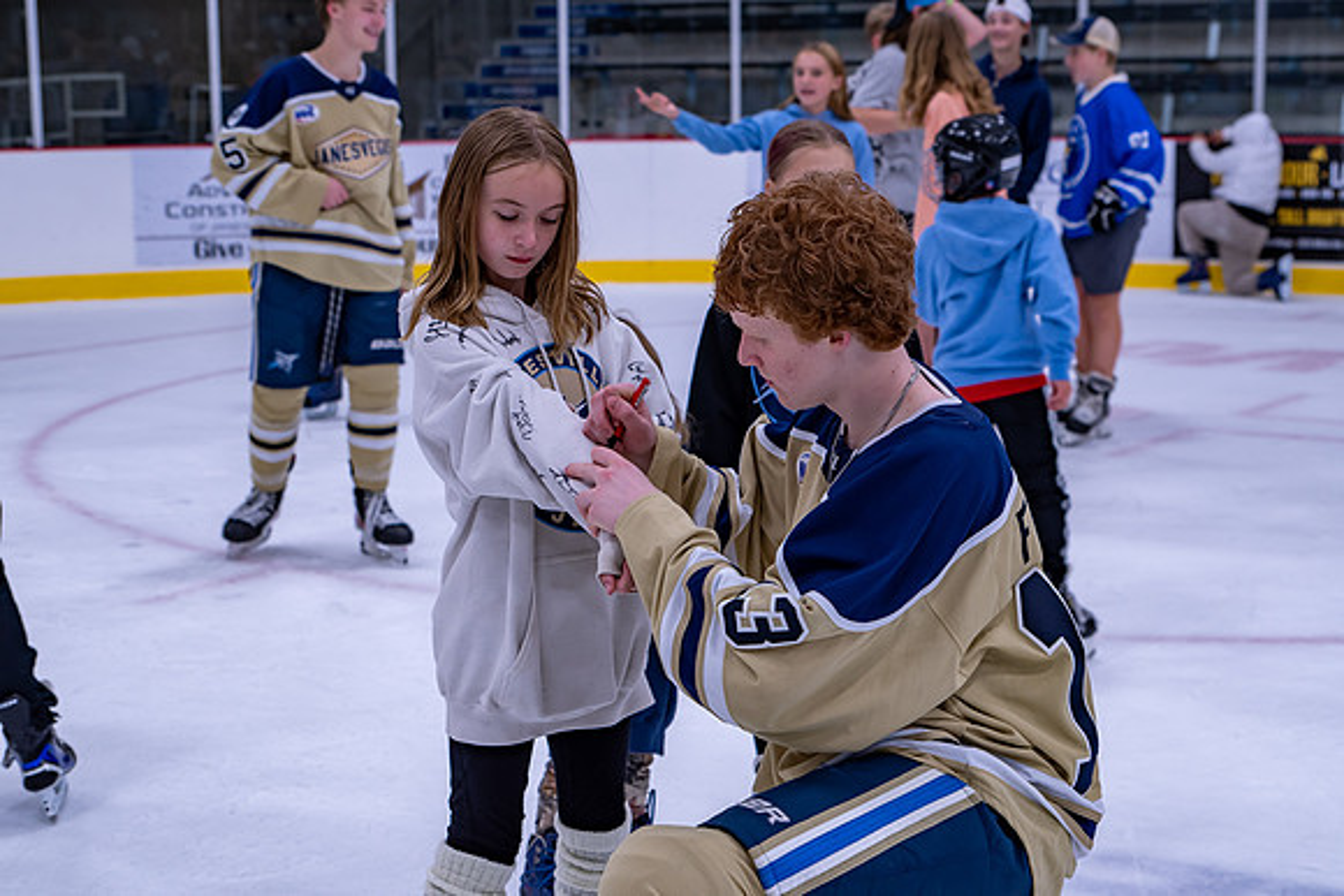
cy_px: 448
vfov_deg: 20.2
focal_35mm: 68
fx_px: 2520
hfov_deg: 29.9
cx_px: 672
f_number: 3.5
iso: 200
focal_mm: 45
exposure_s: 1/250
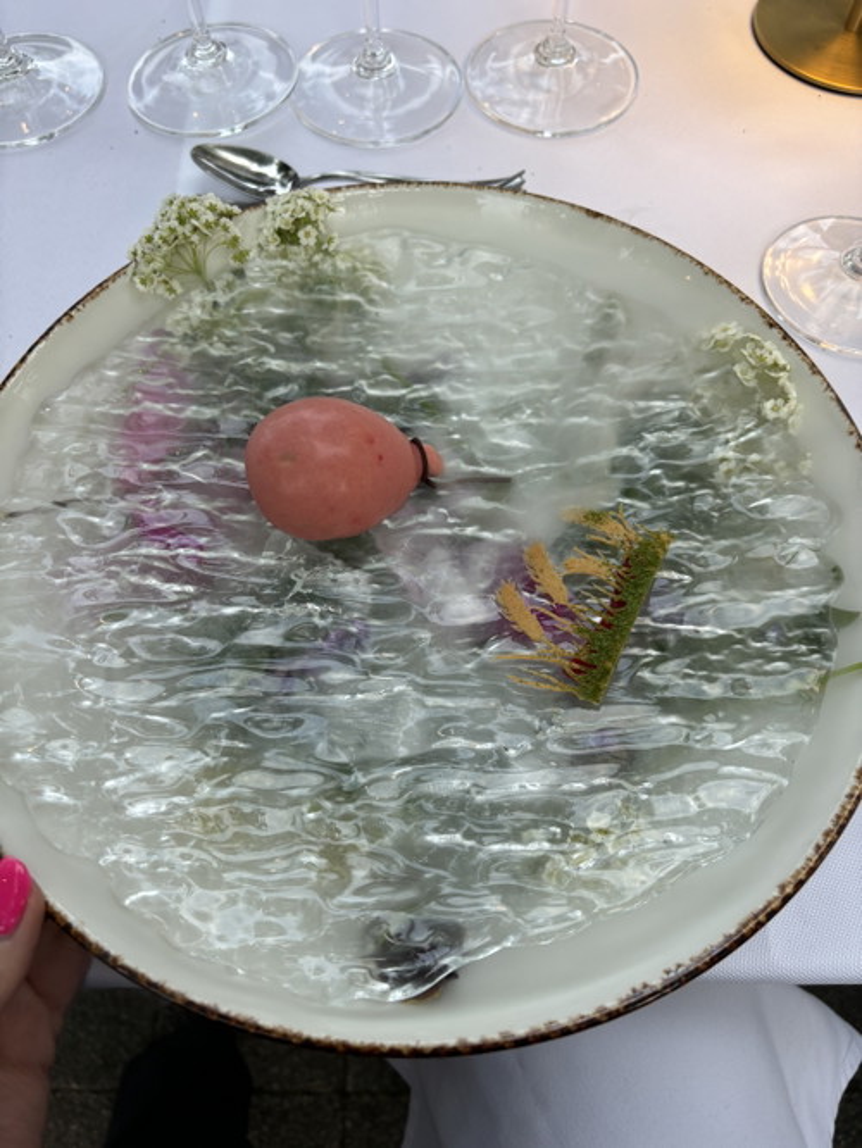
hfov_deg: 53.1
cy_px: 574
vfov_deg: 67.3
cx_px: 431
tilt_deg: -64.1
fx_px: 863
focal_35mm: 26
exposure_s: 1/100
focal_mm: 5.96
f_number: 1.6
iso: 40
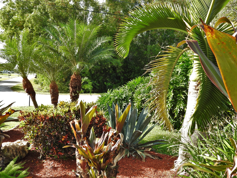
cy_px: 89
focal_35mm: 30
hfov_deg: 60.0
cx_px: 118
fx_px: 205
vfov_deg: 46.8
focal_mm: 5.4
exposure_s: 1/160
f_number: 3.5
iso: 100
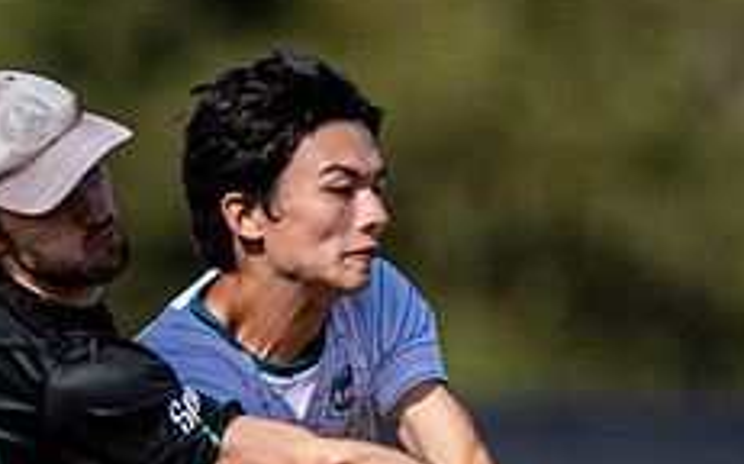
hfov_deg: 1.0
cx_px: 190
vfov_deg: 0.6
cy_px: 590
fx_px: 43137
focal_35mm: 2129
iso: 100
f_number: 4
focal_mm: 400
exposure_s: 1/1250
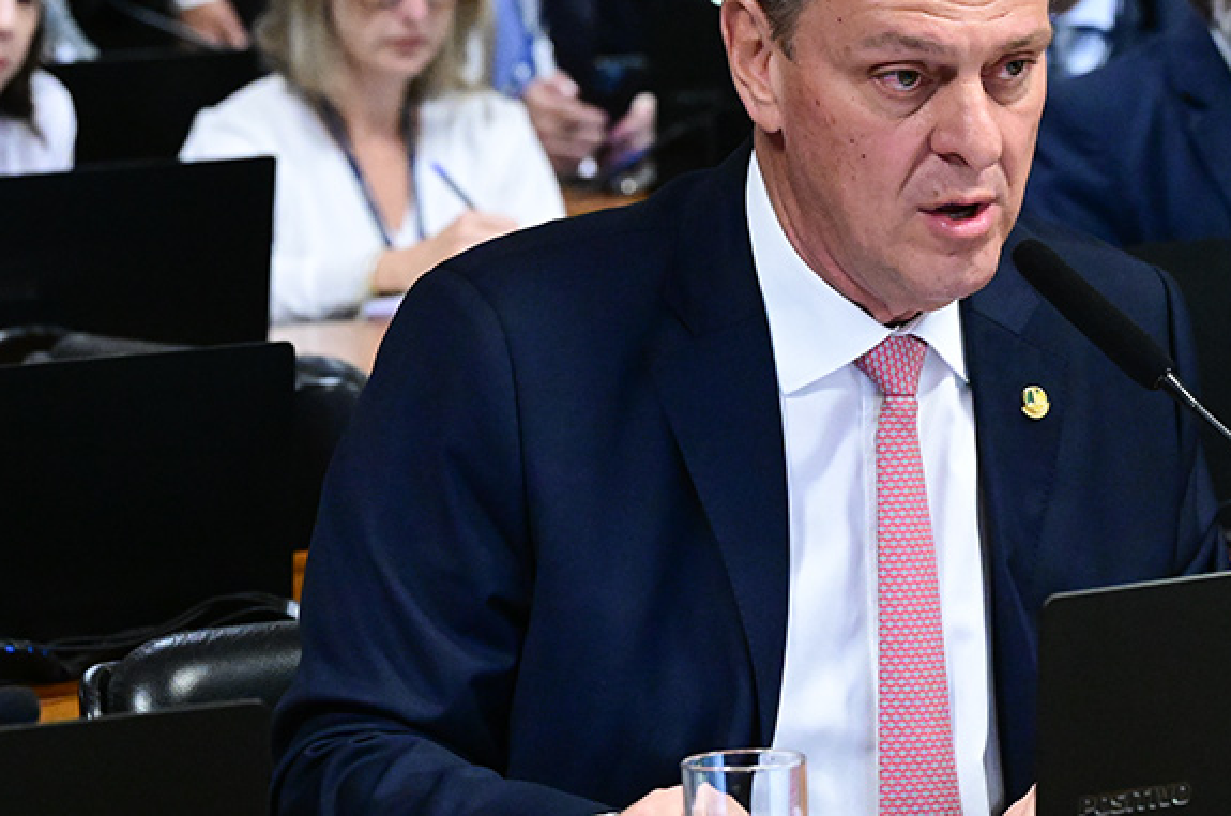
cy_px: 330
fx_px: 7713
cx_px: 878
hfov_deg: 9.1
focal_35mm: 226
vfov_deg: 6.1
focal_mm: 101
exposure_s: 1/160
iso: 6400
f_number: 5.6
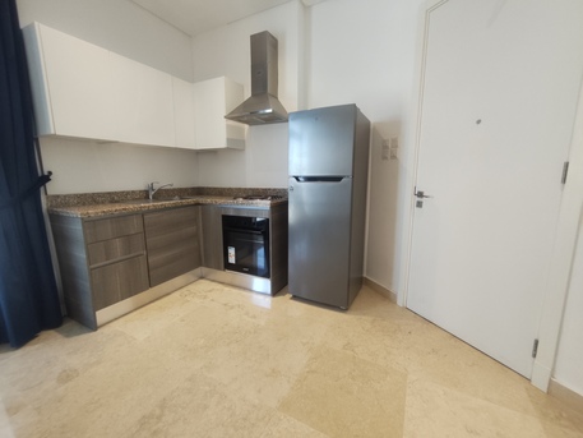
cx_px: 292
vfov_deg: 81.8
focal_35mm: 15
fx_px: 253
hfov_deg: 98.2
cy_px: 219
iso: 250
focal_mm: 1.6
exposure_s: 1/50
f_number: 2.2
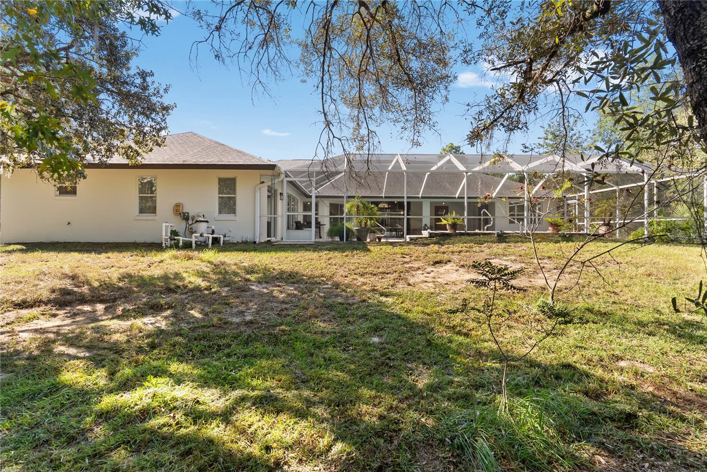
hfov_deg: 93.3
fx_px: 334
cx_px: 354
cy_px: 236
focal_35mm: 17
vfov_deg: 70.5
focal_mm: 17
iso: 100
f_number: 8
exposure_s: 1/25
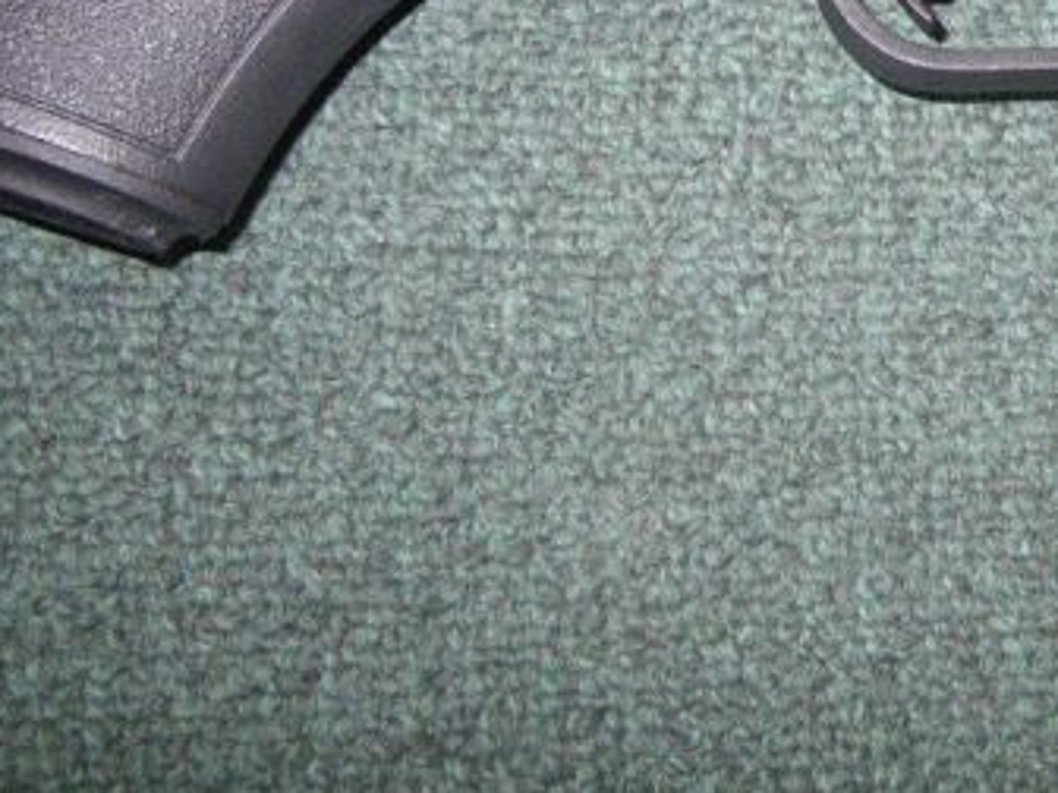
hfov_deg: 24.1
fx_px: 2292
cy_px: -256
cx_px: 1206
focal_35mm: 75
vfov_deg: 18.2
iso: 400
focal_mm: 5
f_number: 3.5
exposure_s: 1/50
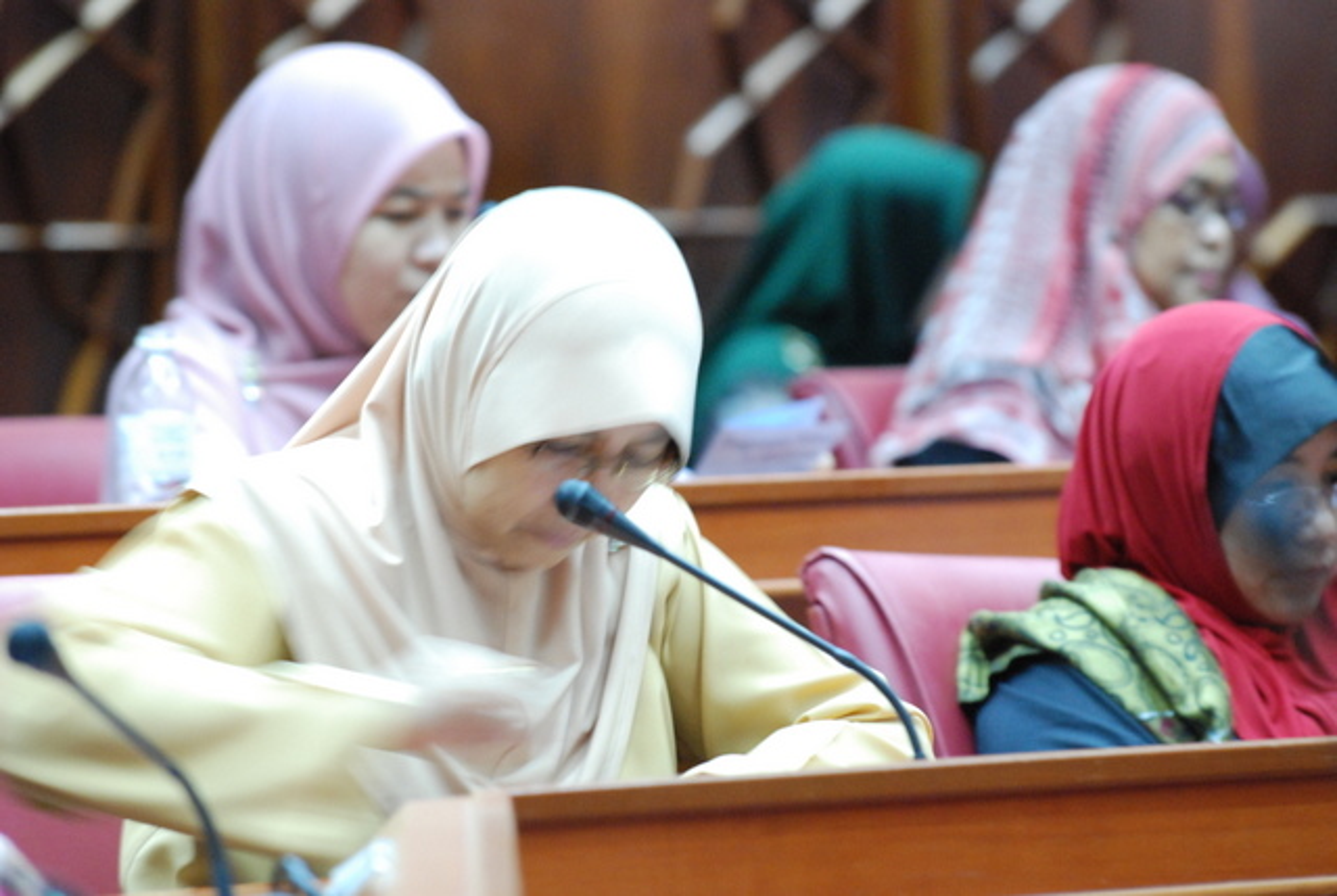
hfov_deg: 6.9
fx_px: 11160
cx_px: 668
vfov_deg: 4.6
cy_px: 448
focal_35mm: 300
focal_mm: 200
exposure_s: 1/15
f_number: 4
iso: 1600
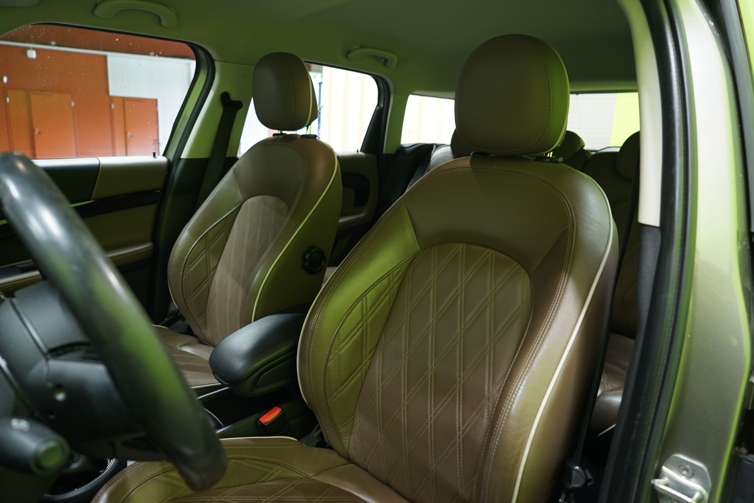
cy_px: 252
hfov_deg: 73.7
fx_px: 503
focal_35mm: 24
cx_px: 377
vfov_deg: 53.1
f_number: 4.5
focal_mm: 24
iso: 800
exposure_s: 1/20
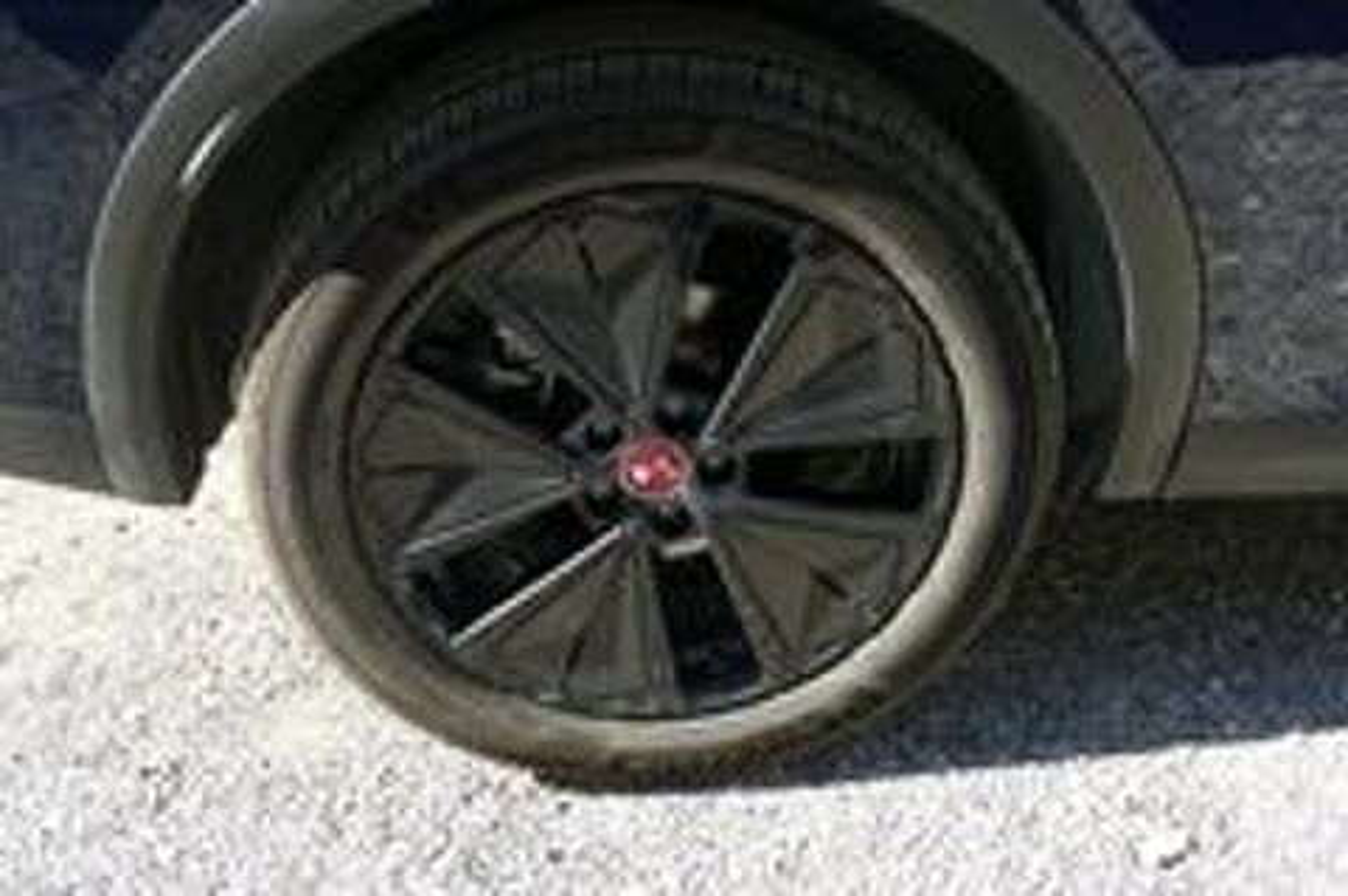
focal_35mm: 52
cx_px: 674
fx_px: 1945
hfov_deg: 38.2
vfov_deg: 25.9
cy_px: 448
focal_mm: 19.11
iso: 125
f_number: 3.4
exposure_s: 1/250
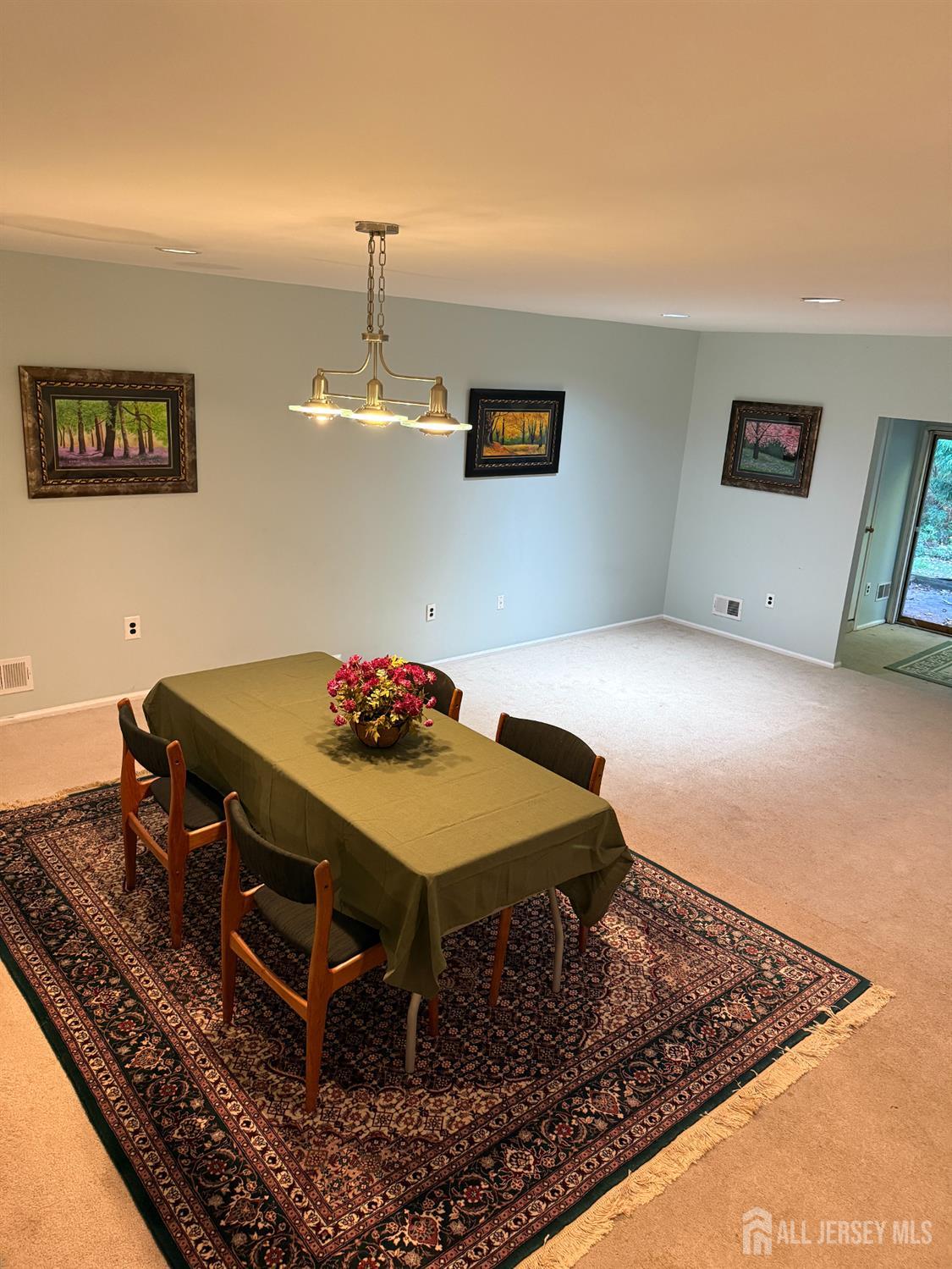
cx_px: 476
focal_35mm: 24
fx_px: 880
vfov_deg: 71.6
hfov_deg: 56.8
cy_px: 634
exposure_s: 1/60
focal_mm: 6.76
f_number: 1.78
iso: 400
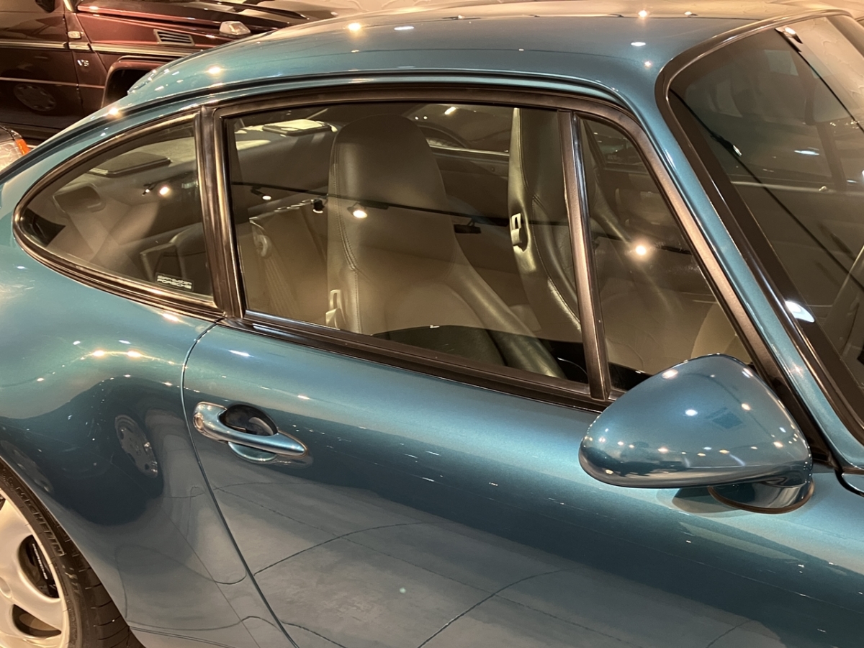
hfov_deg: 63.4
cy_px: 324
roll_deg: +0.4
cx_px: 432
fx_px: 699
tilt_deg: -25.6
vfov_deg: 49.7
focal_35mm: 28
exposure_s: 1/33
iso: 250
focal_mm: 3.99
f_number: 1.8
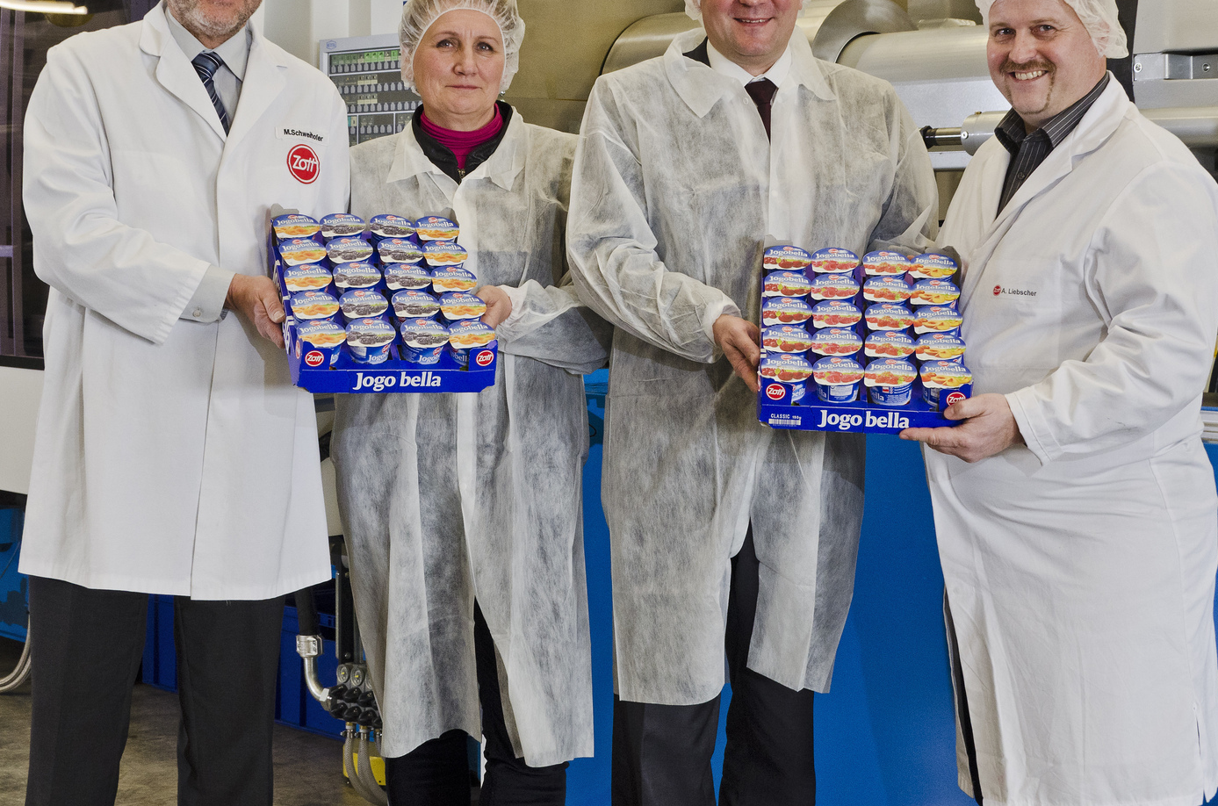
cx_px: 576
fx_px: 2117
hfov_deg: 32.1
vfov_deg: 21.5
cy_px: 278
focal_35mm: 63
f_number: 7.1
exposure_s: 1/40
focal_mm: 29
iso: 800
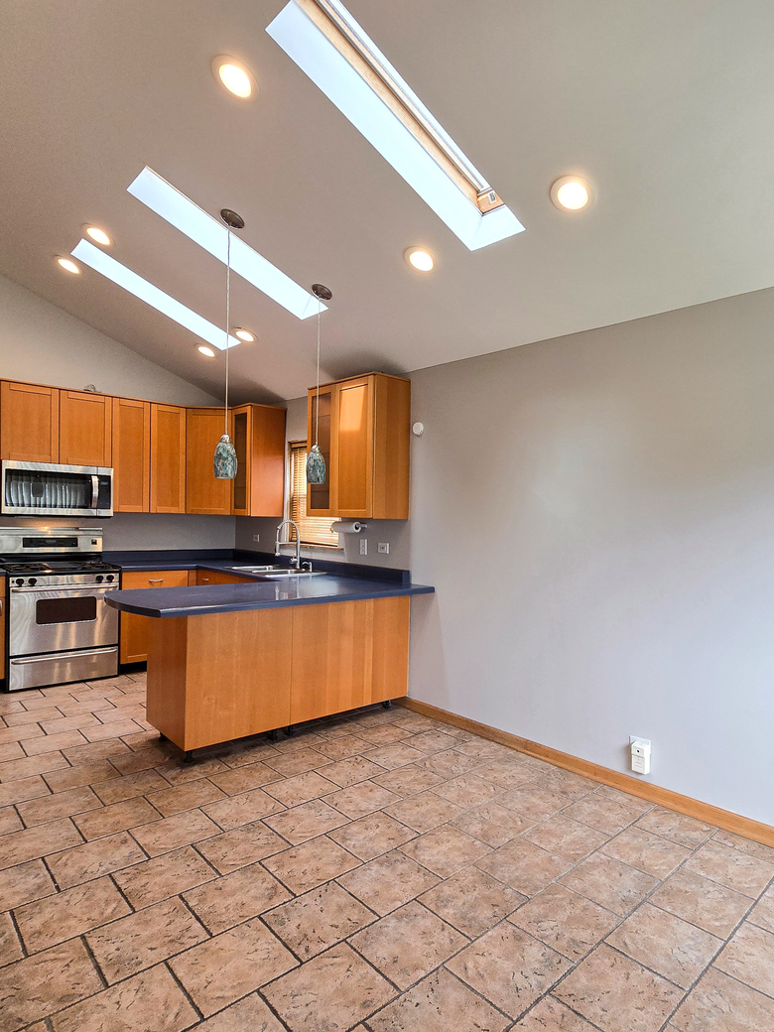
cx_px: 464
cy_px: 534
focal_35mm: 18
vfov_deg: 87.7
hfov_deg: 70.9
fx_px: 537
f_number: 2.2
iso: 100
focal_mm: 2.2
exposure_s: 1/120
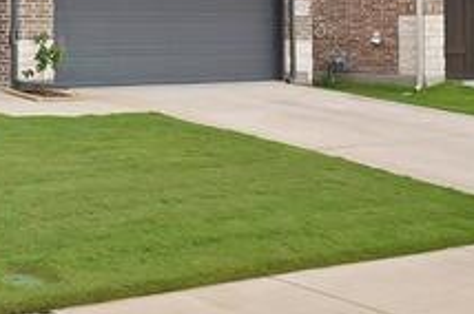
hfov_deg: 27.5
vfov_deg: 20.0
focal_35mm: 66
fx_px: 868
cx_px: -66
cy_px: 13
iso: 640
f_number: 6.3
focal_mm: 22
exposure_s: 1/160
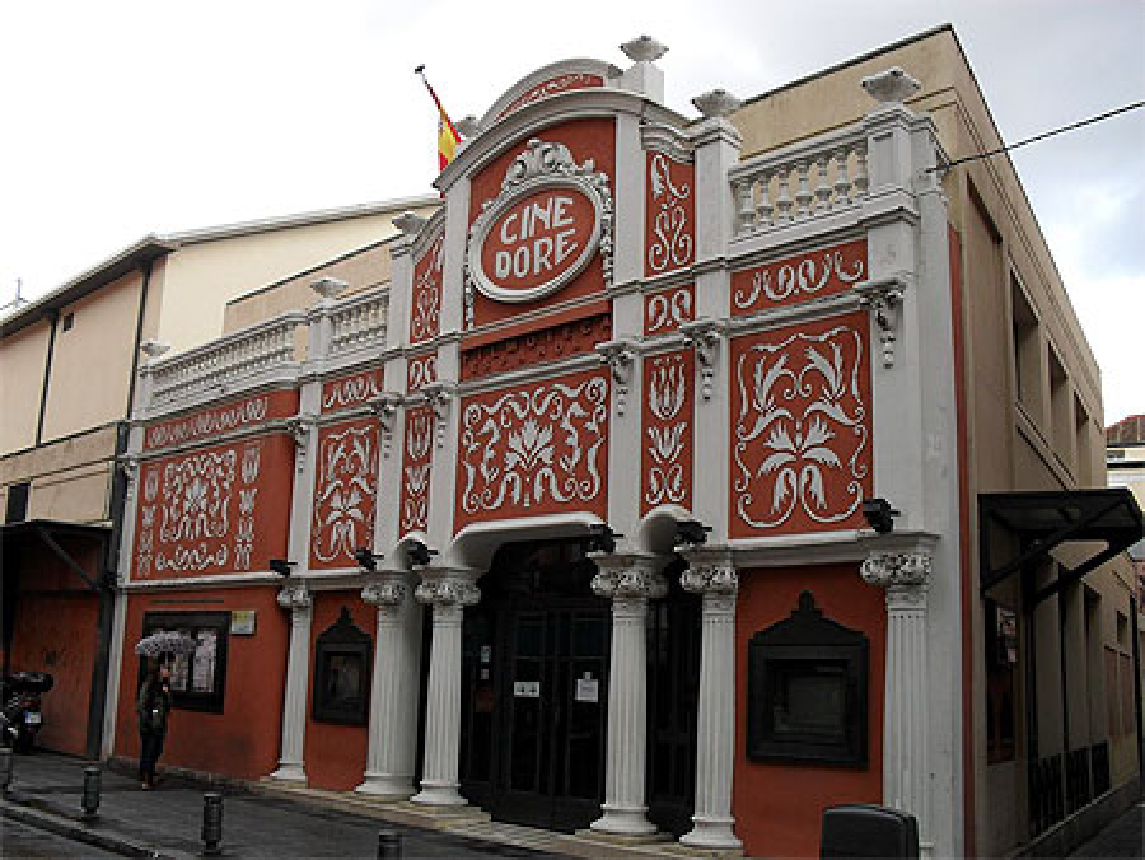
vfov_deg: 40.7
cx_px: 572
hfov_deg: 52.6
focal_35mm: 35
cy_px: 430
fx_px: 1158
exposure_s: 1/90
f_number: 3.2
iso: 100
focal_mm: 6.3
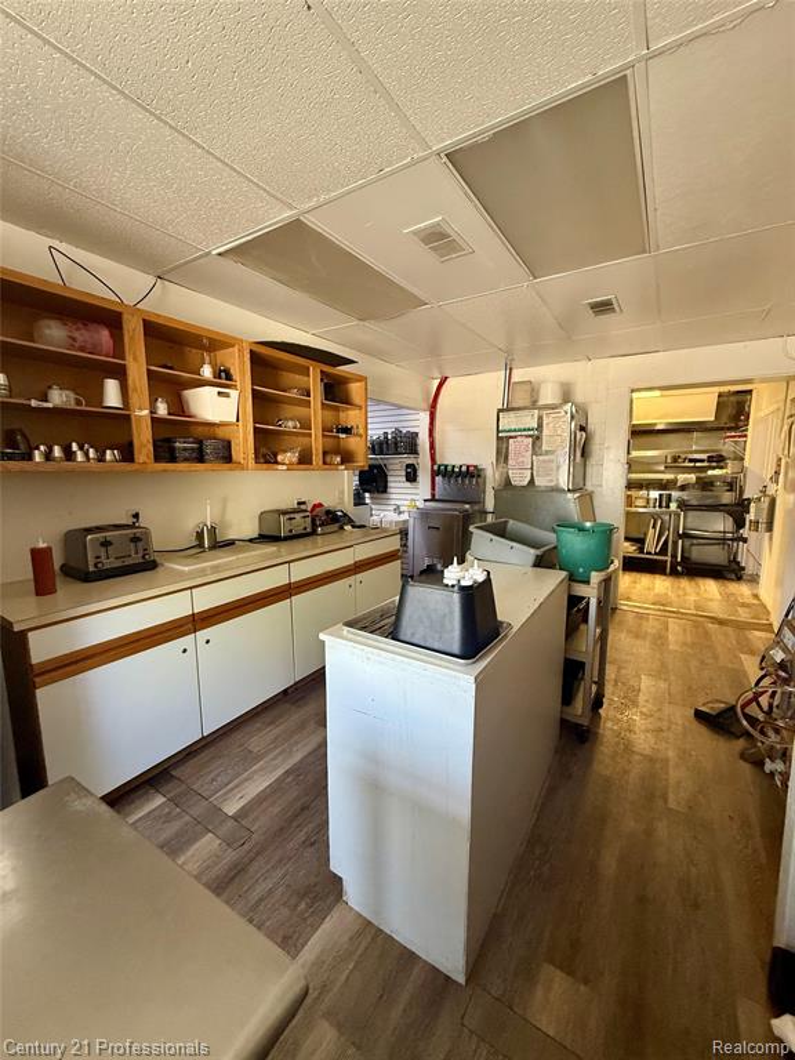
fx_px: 429
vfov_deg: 102.1
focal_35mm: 14
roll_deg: -0.5
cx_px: 398
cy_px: 530
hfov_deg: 85.7
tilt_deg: -7.8
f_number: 2.2
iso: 320
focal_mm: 2.22
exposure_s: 1/60
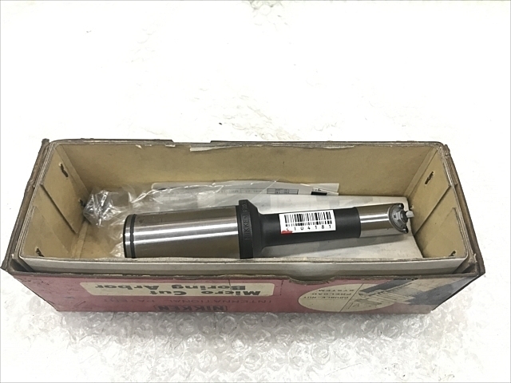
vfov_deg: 49.7
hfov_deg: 63.4
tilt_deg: -60.2
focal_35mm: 28
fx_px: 413
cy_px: 192
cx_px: 256
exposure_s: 1/20
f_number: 1.8
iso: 40
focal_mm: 3.99
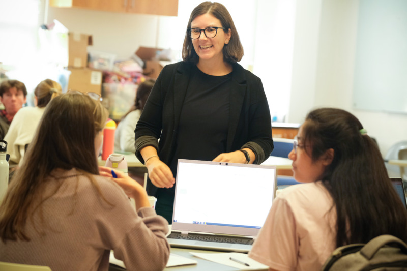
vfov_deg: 12.2
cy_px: 136
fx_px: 1266
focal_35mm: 112
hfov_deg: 18.3
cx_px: 204
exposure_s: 1/220
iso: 1600
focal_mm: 74.4
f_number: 2.8
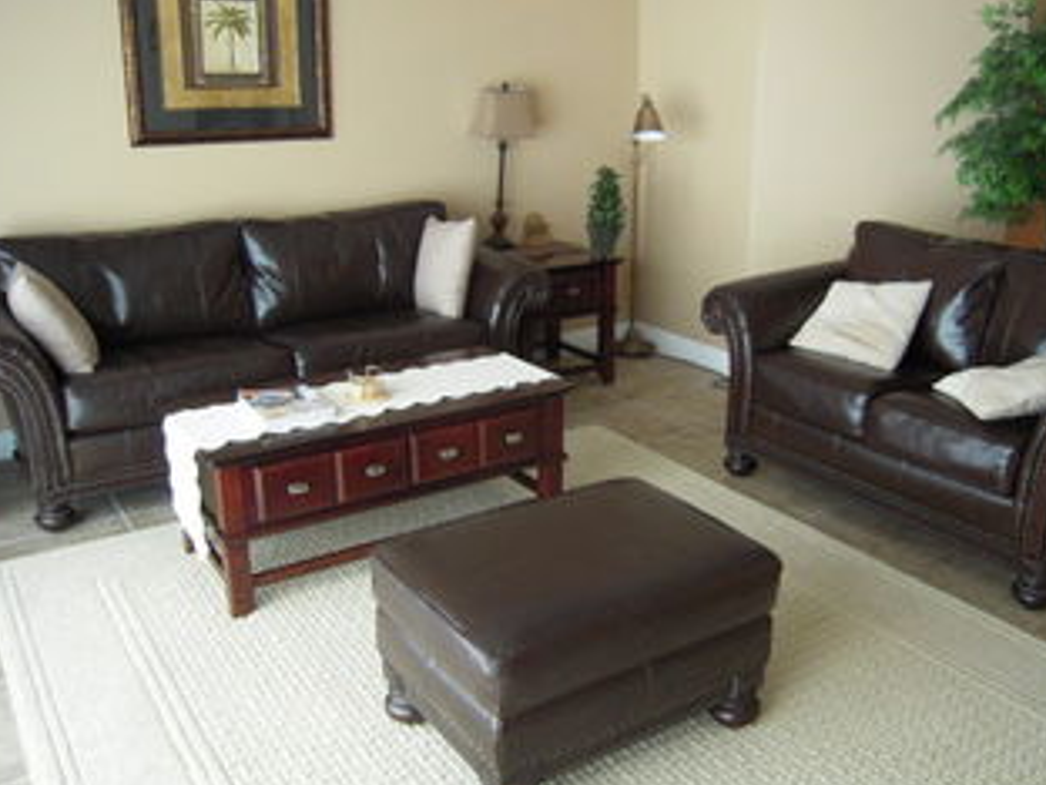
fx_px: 997
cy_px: 379
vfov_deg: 42.9
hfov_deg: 55.2
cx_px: 580
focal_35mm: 33
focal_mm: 5
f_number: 2.7
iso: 400
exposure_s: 1/25
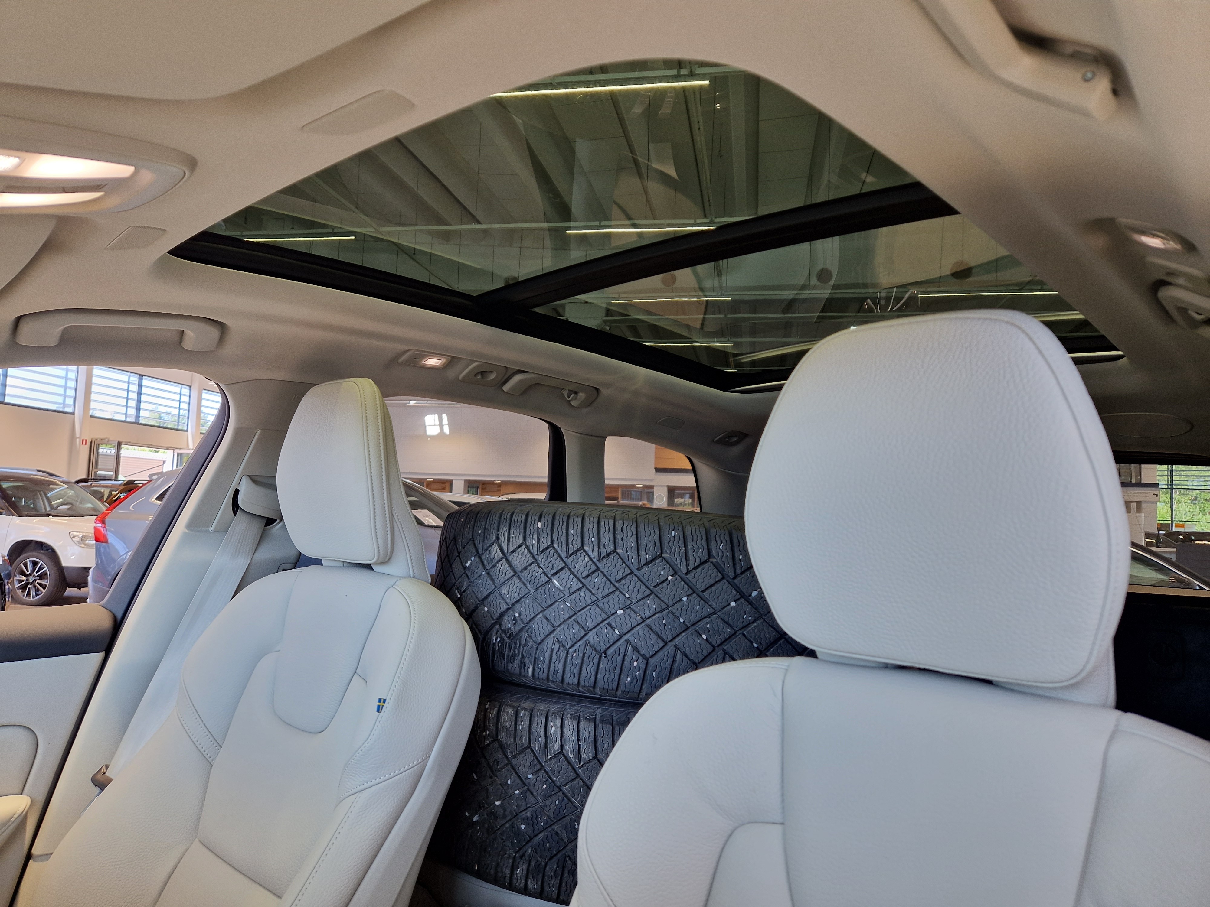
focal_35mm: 23
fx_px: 804
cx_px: 605
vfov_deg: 58.9
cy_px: 454
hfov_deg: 73.9
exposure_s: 1/50
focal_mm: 5.4
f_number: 1.8
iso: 100
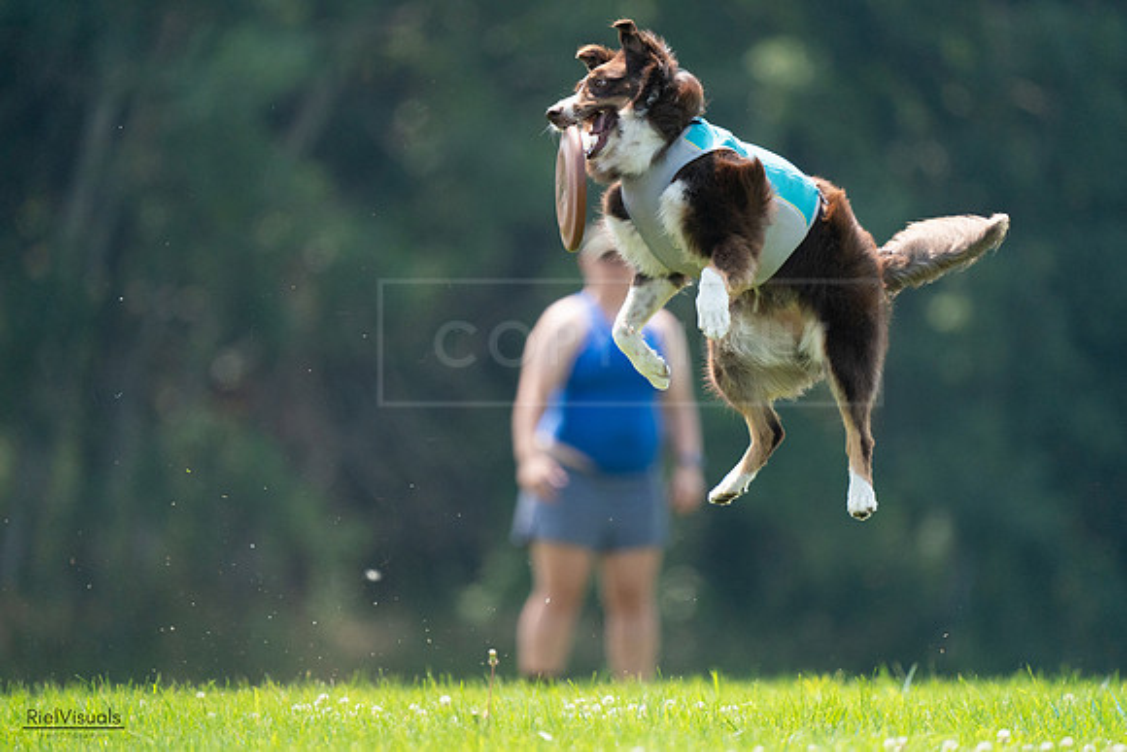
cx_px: 564
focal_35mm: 600
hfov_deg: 3.4
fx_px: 18787
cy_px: 376
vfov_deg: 2.3
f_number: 6.3
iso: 3200
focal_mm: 600
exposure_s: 1/4000
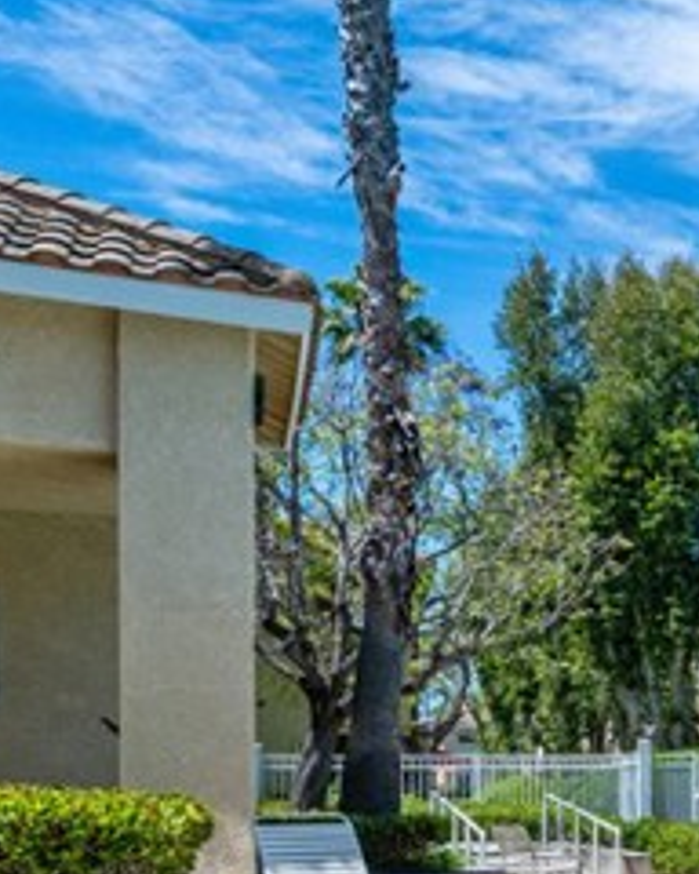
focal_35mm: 62
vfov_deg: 29.4
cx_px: 1555
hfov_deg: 16.0
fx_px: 1603
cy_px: 763
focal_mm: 15.5
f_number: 7.1
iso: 400
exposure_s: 1/2000
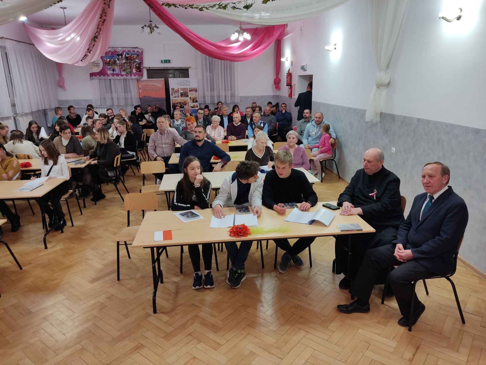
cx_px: 243
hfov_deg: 69.4
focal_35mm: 25
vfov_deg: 54.9
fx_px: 351
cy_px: 182
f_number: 1.79
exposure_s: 1/50
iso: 169
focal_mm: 4.71
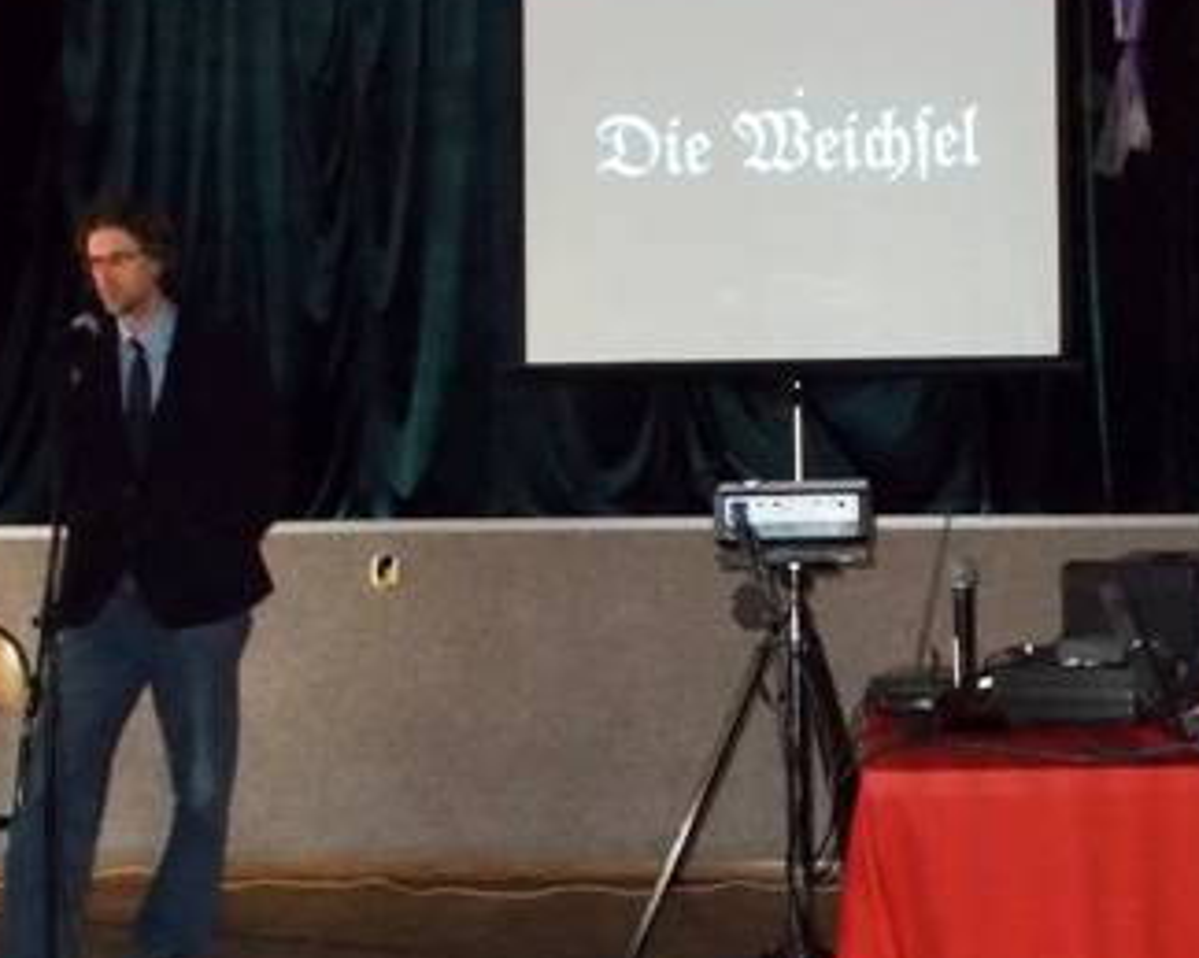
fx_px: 2377
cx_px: 738
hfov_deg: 28.2
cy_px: 499
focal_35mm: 67
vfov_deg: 22.8
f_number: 3.6
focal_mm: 6
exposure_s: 1/25
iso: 800
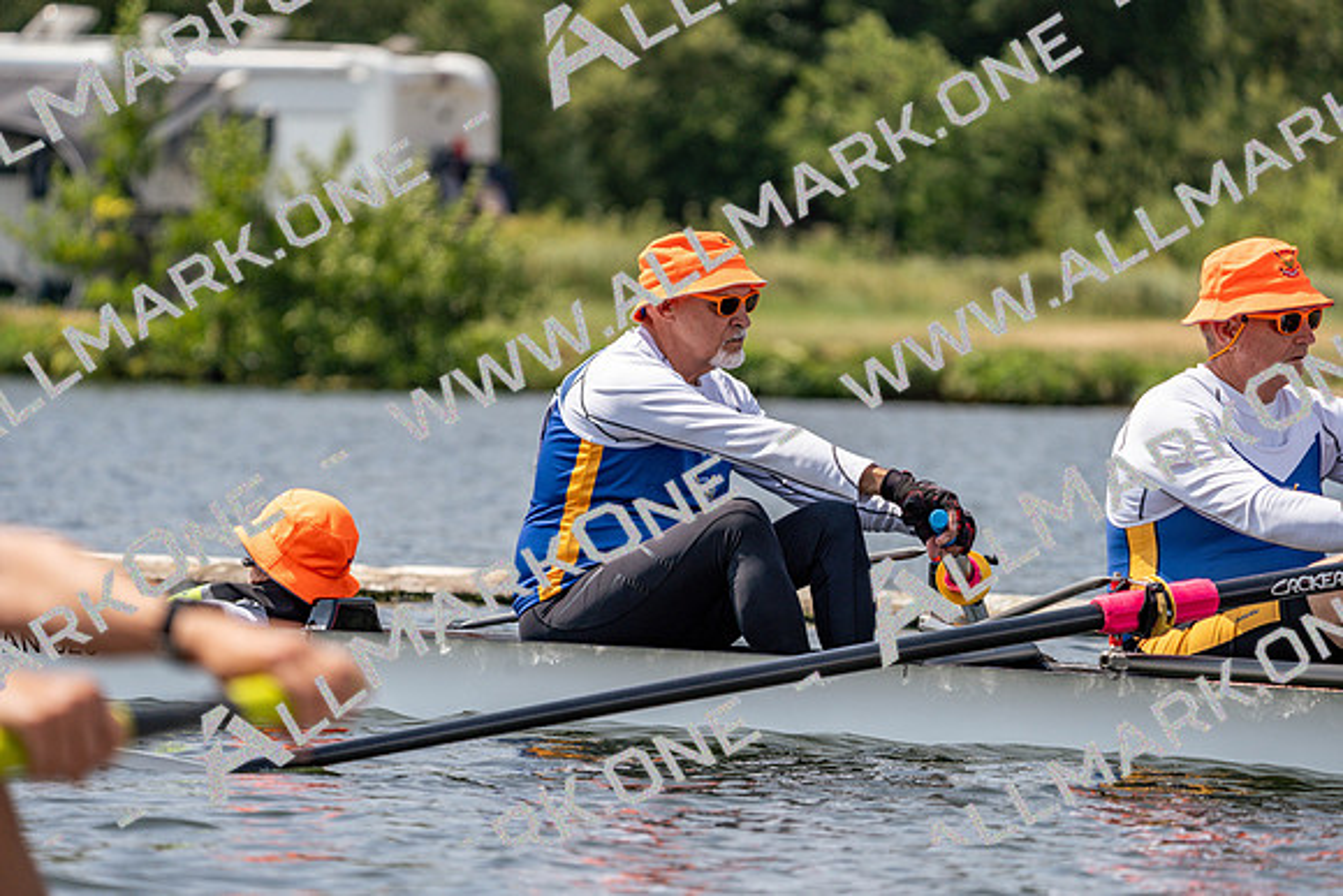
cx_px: 672
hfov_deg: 7.3
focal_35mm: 282
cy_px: 448
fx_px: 10522
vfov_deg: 4.9
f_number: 5.6
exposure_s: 1/1600
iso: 200
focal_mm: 282
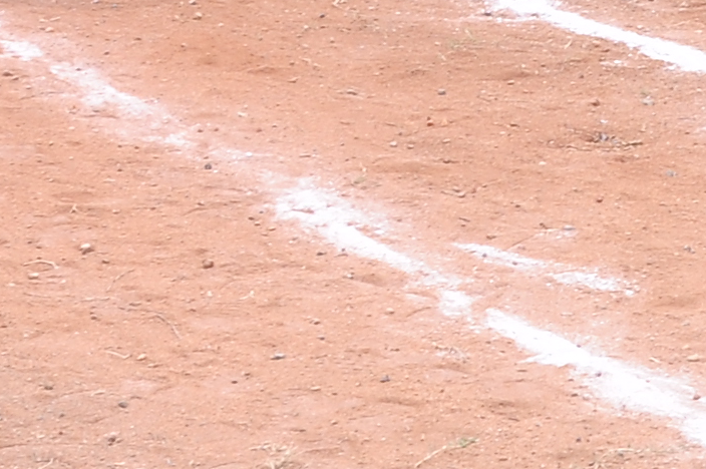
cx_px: 1295
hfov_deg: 9.7
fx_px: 3938
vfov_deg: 6.7
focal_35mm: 201
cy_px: -326
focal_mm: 22
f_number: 10
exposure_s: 1/160
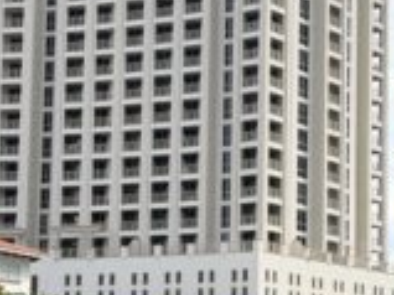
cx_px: 211
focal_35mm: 121
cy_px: 221
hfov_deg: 16.3
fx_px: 1376
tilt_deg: +7.2
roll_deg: +0.8
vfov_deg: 12.2
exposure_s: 1/1883
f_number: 1.78
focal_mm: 6.76
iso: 64
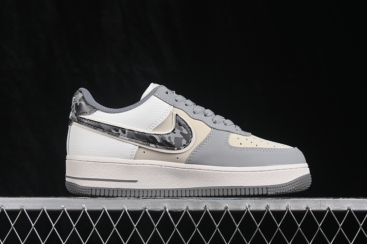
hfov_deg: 27.0
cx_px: 184
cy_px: 122
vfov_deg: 18.2
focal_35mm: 75
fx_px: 765
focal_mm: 50
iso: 160
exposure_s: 1/80
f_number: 8
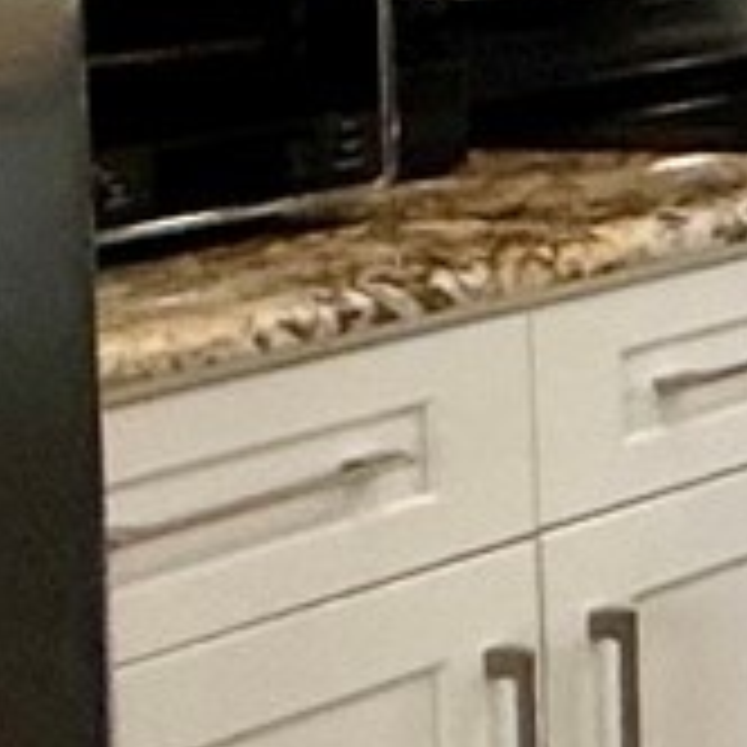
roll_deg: -1.0
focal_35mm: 119
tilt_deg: -3.2
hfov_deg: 7.3
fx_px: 2905
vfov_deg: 14.0
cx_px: 3294
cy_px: -243
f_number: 2.2
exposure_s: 1/120
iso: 320
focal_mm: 2.22
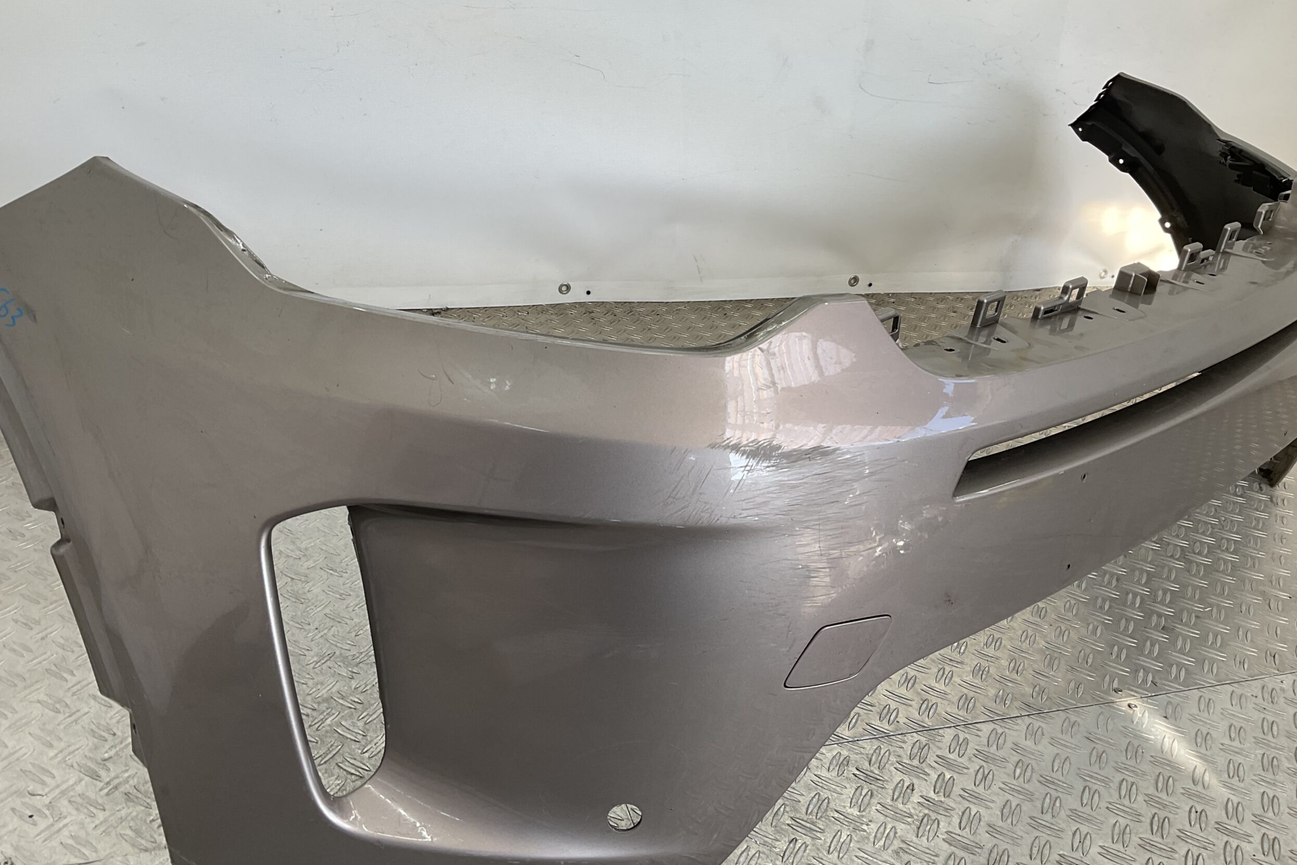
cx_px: 646
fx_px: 1117
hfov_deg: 60.3
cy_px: 435
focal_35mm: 31
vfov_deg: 42.3
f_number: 1.8
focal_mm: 3
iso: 16
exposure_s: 1/149
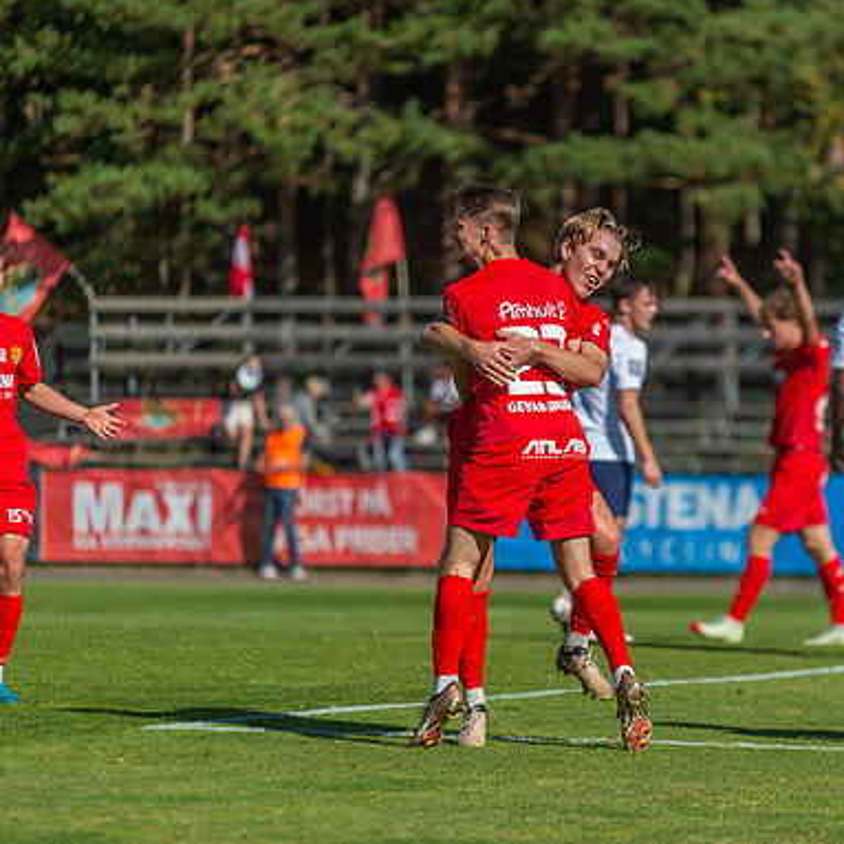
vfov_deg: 6.8
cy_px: 421
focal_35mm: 257
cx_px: 533
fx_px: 7089
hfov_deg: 6.8
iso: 110
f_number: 3.2
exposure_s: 1/1600
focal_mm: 200
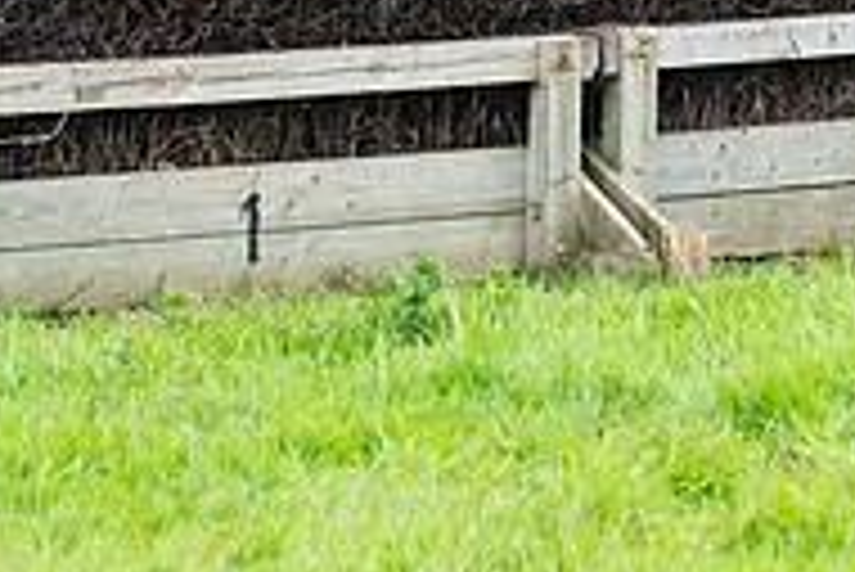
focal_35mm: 313
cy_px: -174
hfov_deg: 6.6
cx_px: 153
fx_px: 7439
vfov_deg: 4.4
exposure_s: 1/2000
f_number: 4
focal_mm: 70
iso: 1000
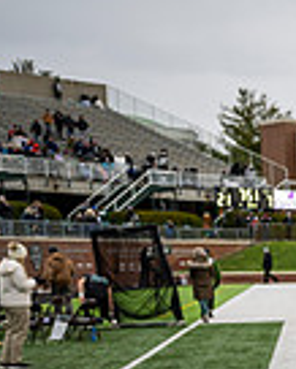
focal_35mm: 96
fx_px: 1050
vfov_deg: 19.4
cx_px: 771
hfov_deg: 11.9
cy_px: 362
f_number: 2.8
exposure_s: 1/500
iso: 100
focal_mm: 24
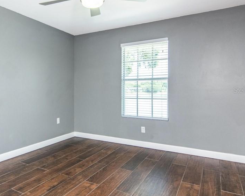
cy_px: 90
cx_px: 88
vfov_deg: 53.7
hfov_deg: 63.5
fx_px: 194
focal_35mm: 27
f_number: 7.1
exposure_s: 1/200
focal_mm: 13
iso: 640
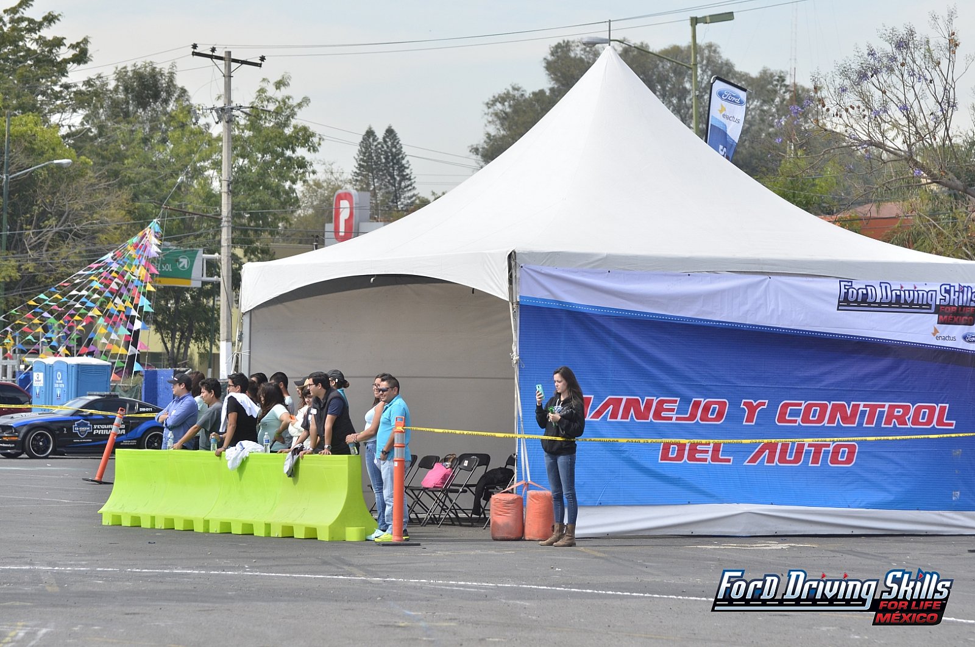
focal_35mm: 150
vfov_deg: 9.1
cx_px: 488
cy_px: 324
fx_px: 4056
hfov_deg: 13.7
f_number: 5.6
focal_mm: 100
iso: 400
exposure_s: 1/1600
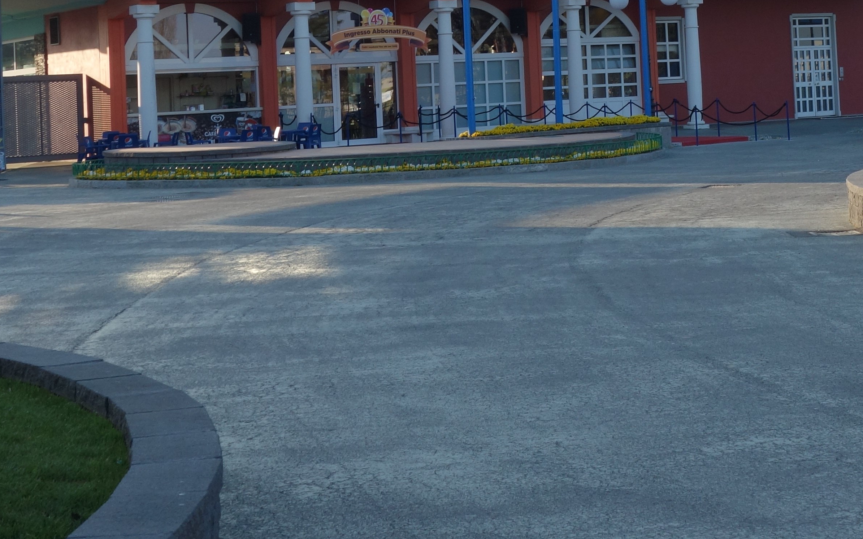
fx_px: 1811
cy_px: -7
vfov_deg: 16.6
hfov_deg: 26.4
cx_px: 671
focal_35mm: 77
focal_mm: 12.32
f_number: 5.6
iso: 125
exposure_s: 1/200
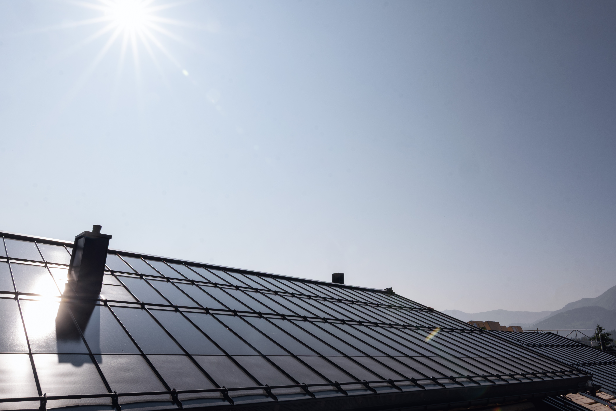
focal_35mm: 24
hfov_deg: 73.7
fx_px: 411
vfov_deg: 53.1
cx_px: 308
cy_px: 206
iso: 100
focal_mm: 24
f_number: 22
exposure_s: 1/80
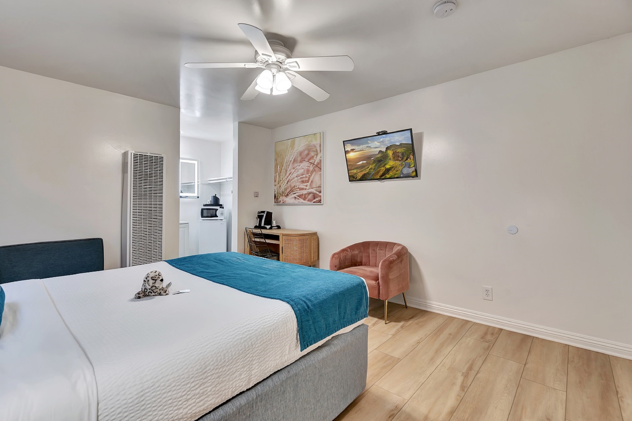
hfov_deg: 96.7
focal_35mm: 16
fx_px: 281
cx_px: 316
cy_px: 210
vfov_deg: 73.7
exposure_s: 1/5
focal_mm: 16
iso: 100
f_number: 5.6
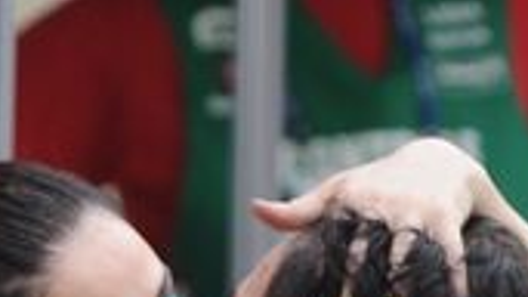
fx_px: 8704
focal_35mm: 622
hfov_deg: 3.5
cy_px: 596
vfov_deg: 1.9
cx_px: 80
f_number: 4.5
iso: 800
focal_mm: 175
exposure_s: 1/80
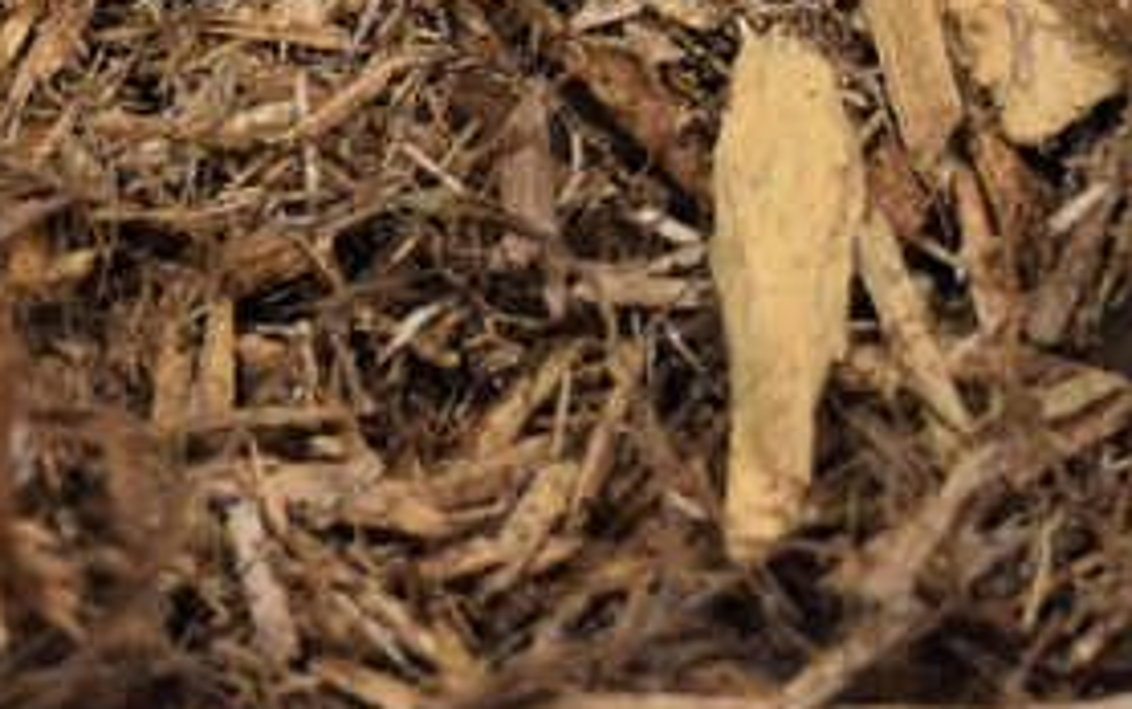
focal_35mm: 176
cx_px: -102
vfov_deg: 7.4
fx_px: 5432
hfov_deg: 11.7
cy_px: -308
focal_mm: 40
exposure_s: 1/60
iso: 1250
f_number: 5
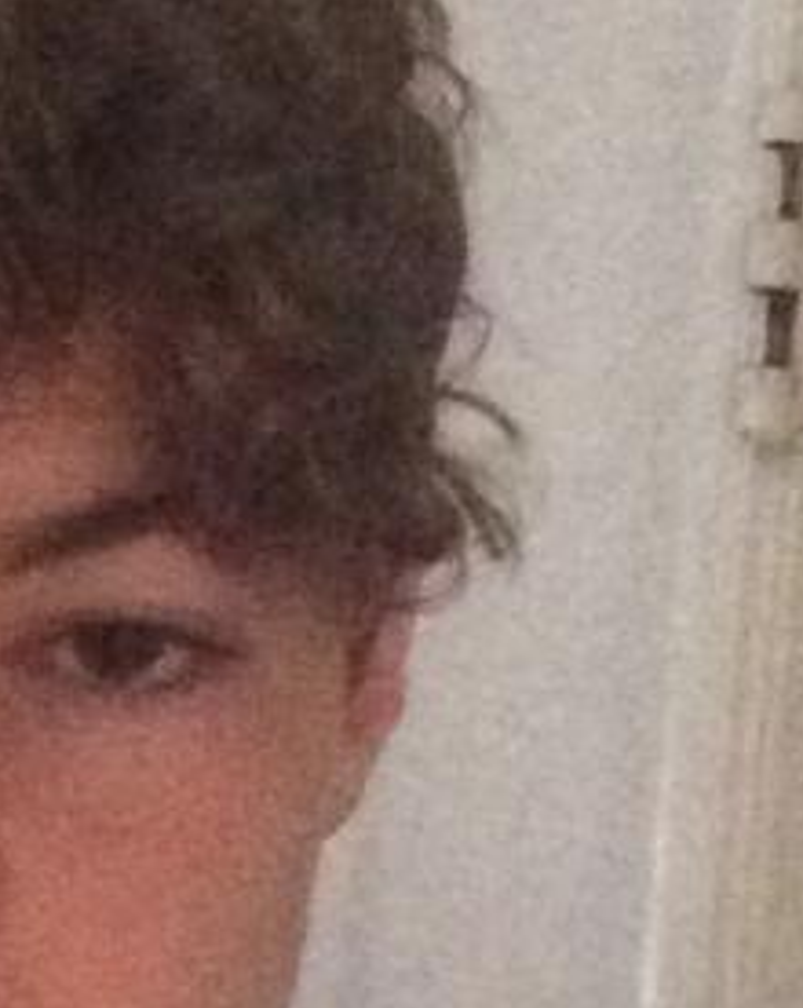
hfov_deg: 15.0
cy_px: 709
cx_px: 18
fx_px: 3007
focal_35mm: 101
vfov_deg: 18.9
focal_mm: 2.15
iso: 1600
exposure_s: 1/15
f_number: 2.4
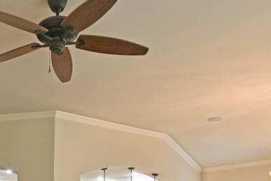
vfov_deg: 26.0
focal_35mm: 45
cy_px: 227
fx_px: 339
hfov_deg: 39.0
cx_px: 6
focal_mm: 17
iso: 125
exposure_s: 1/4
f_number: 8
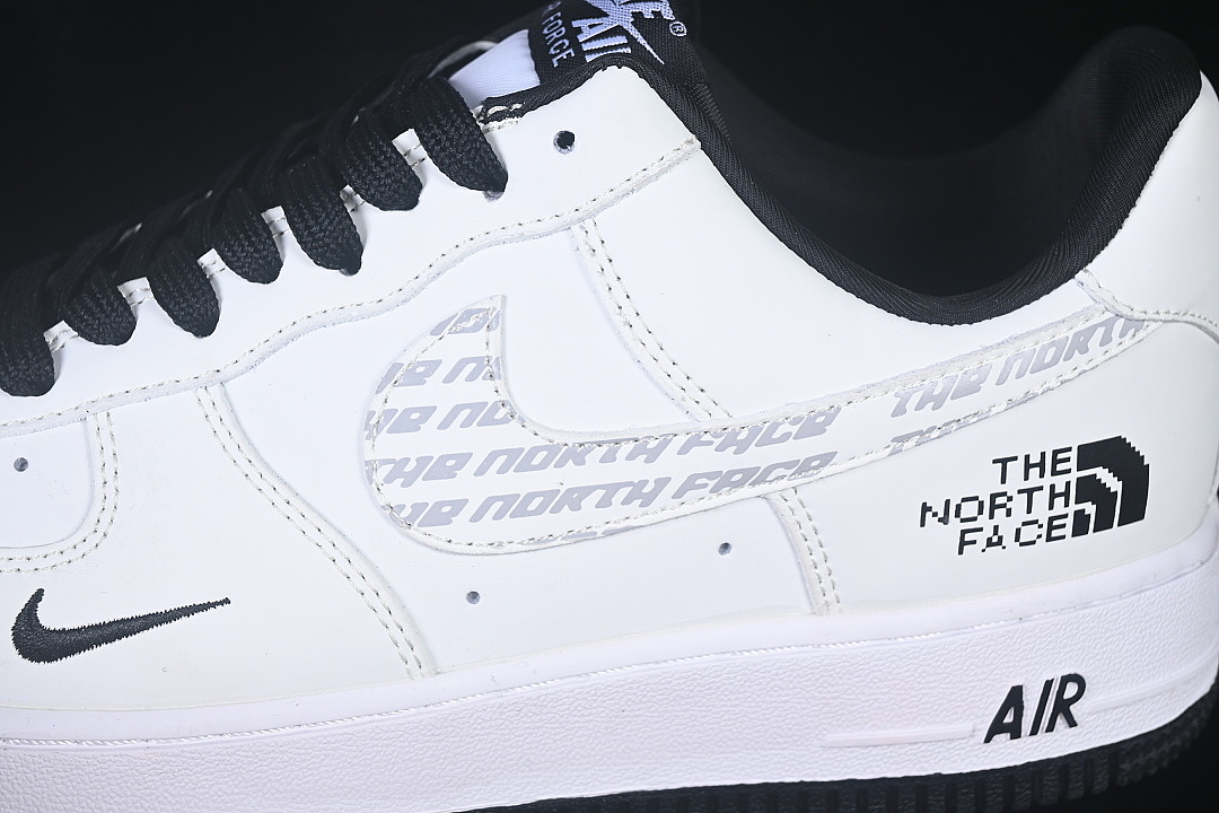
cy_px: 406
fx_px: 2539
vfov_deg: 18.2
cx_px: 610
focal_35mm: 75
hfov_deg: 27.0
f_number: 7.1
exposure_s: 1/80
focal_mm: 50
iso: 160
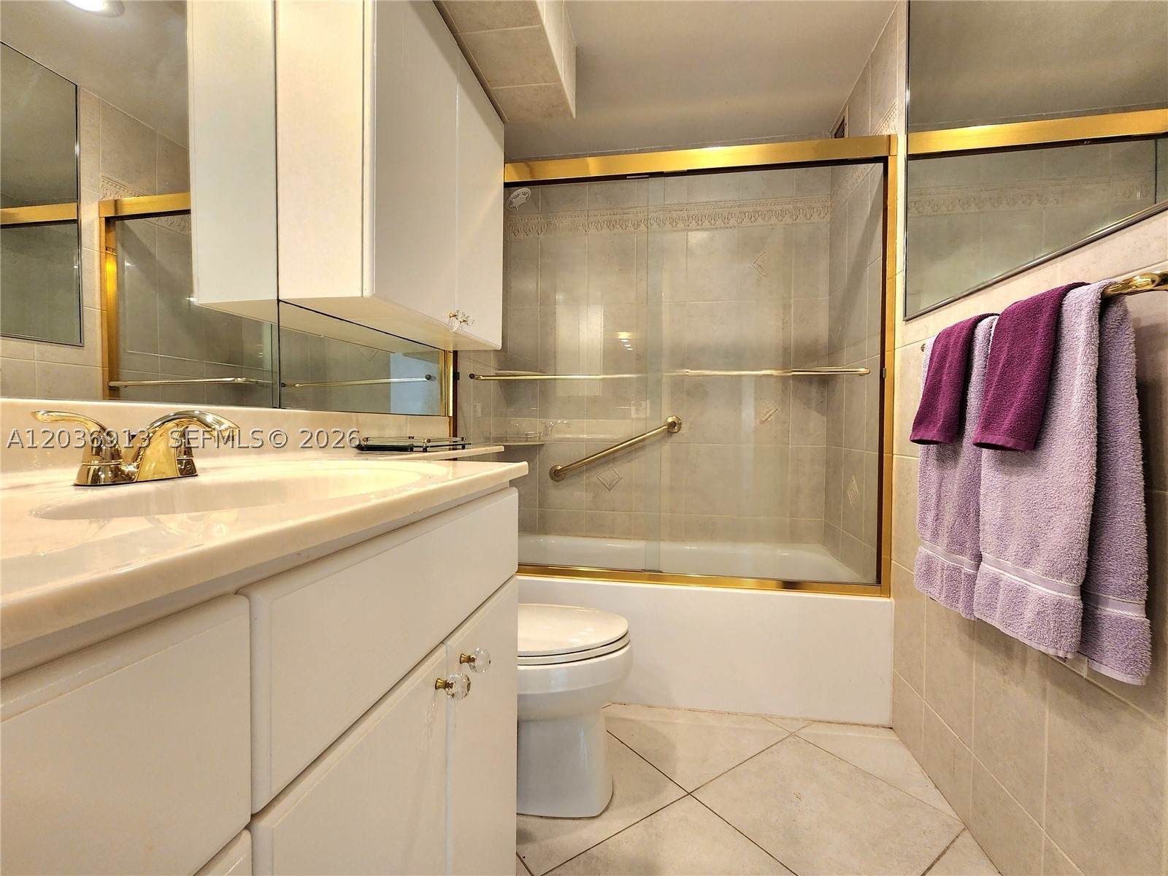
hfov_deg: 106.2
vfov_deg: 89.9
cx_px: 584
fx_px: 439
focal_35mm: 13
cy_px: 438
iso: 100
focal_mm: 2.2
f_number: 2.2
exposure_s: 1/60.2
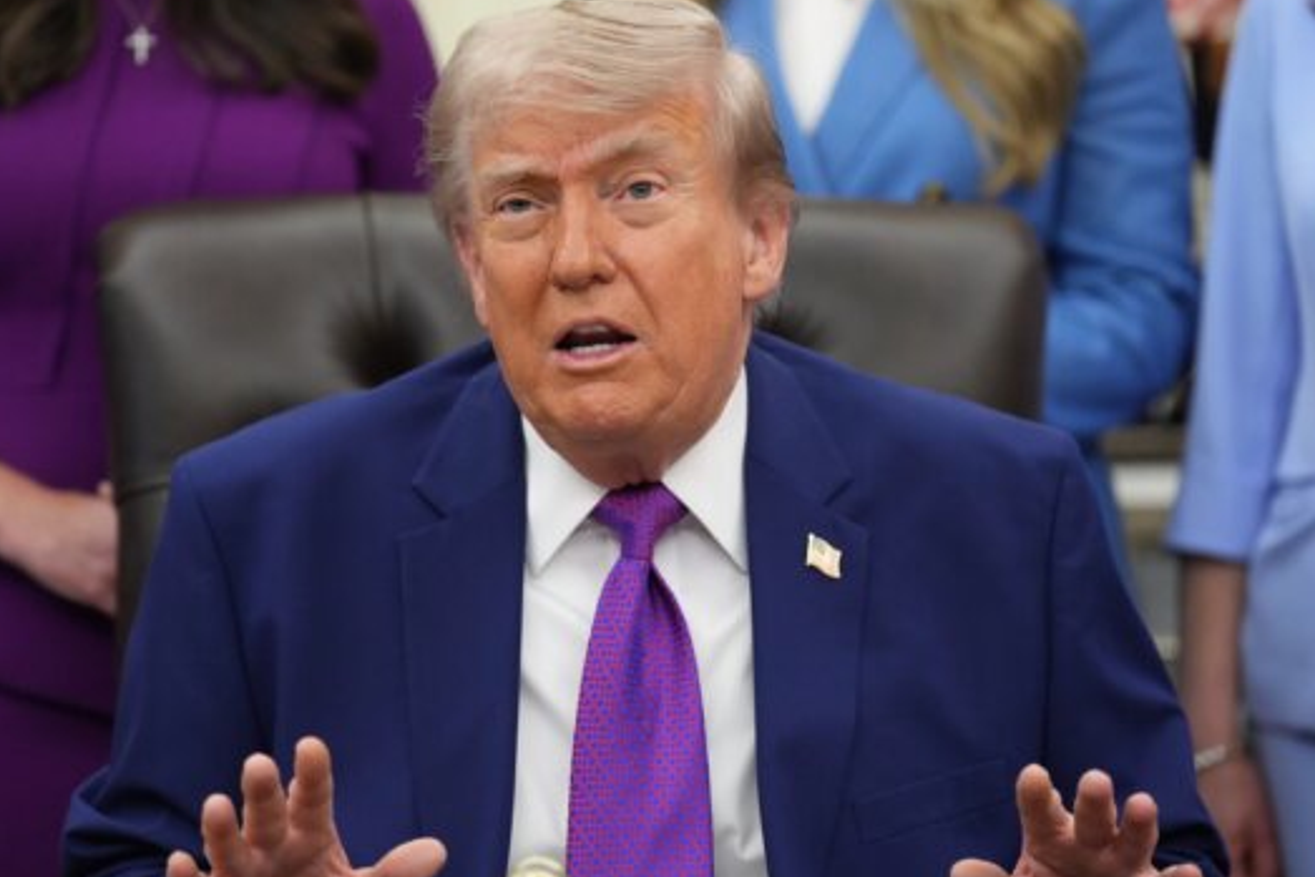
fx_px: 5407
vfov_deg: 9.3
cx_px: 624
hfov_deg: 13.9
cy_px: 462
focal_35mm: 148
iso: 5000
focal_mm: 129
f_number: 2.8
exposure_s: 1/320
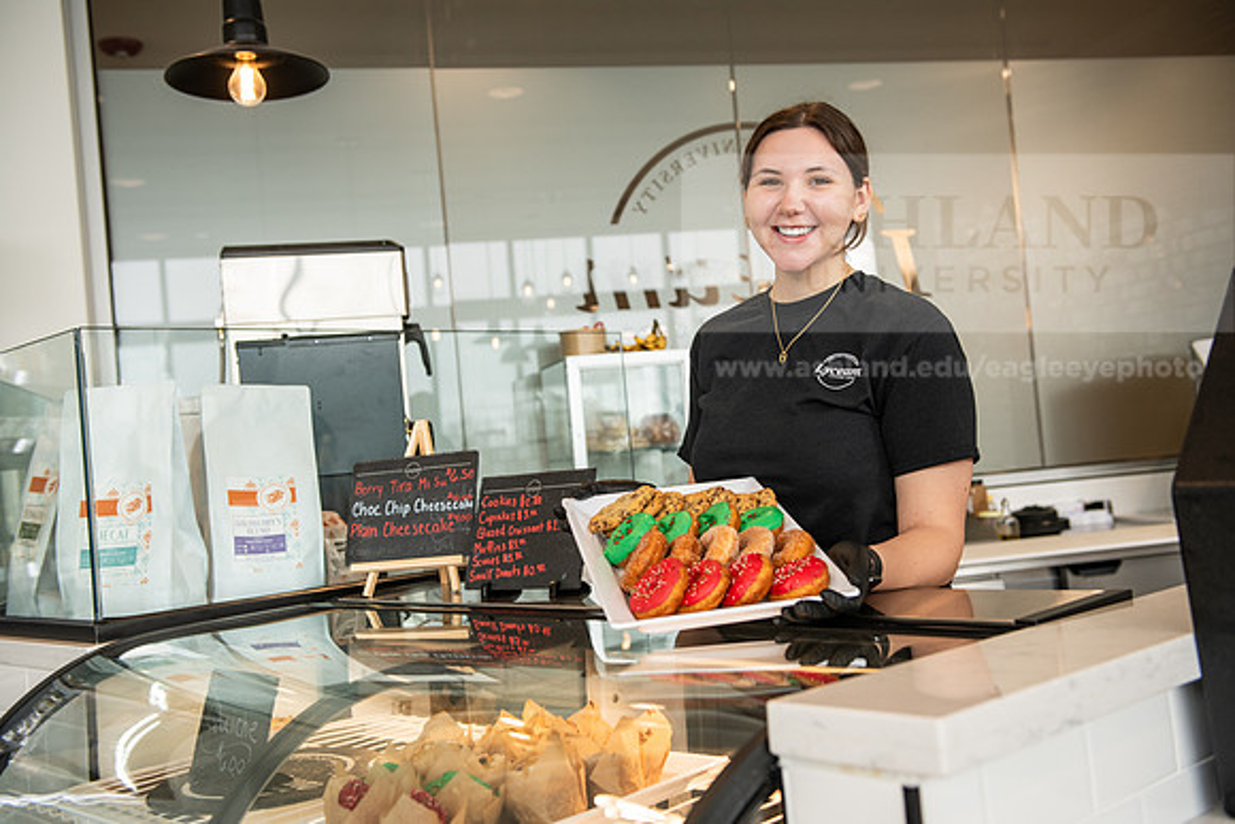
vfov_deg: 35.1
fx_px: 1304
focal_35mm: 38
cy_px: 412
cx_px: 618
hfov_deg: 50.7
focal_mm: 38
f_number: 3.5
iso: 500
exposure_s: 1/200
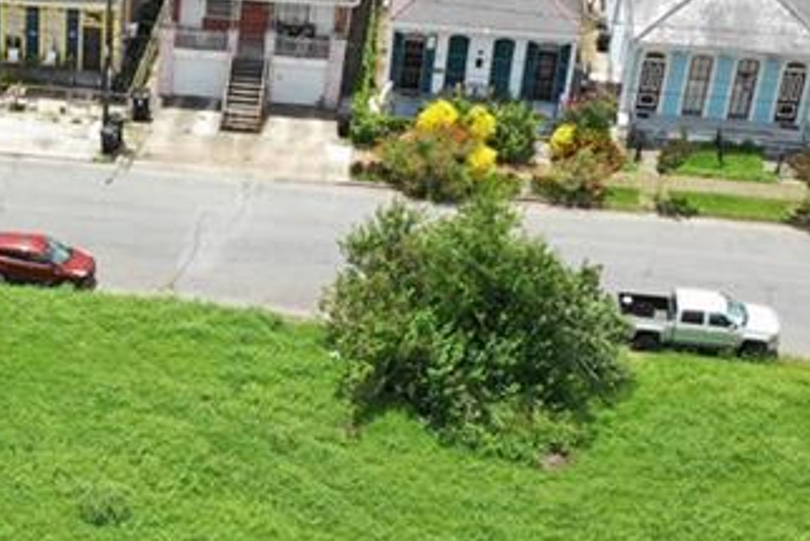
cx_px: -68
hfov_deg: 21.7
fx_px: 2003
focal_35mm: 89
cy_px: 435
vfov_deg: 15.3
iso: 100
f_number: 6.3
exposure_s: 1/250
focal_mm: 10.26
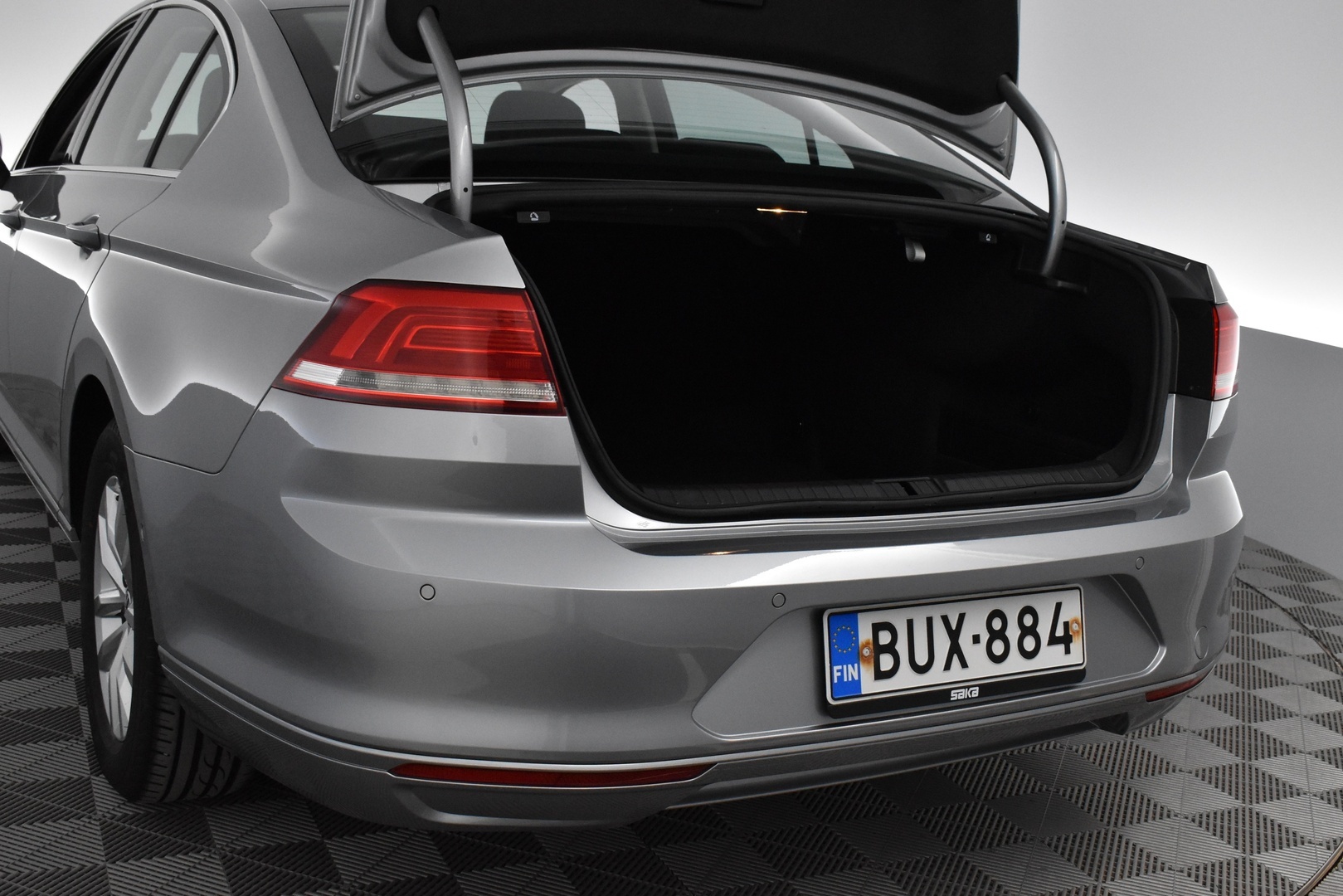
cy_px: 448
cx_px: 672
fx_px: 1455
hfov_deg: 49.5
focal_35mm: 39
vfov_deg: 34.2
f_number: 6.3
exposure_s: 1/160
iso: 3200
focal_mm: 26
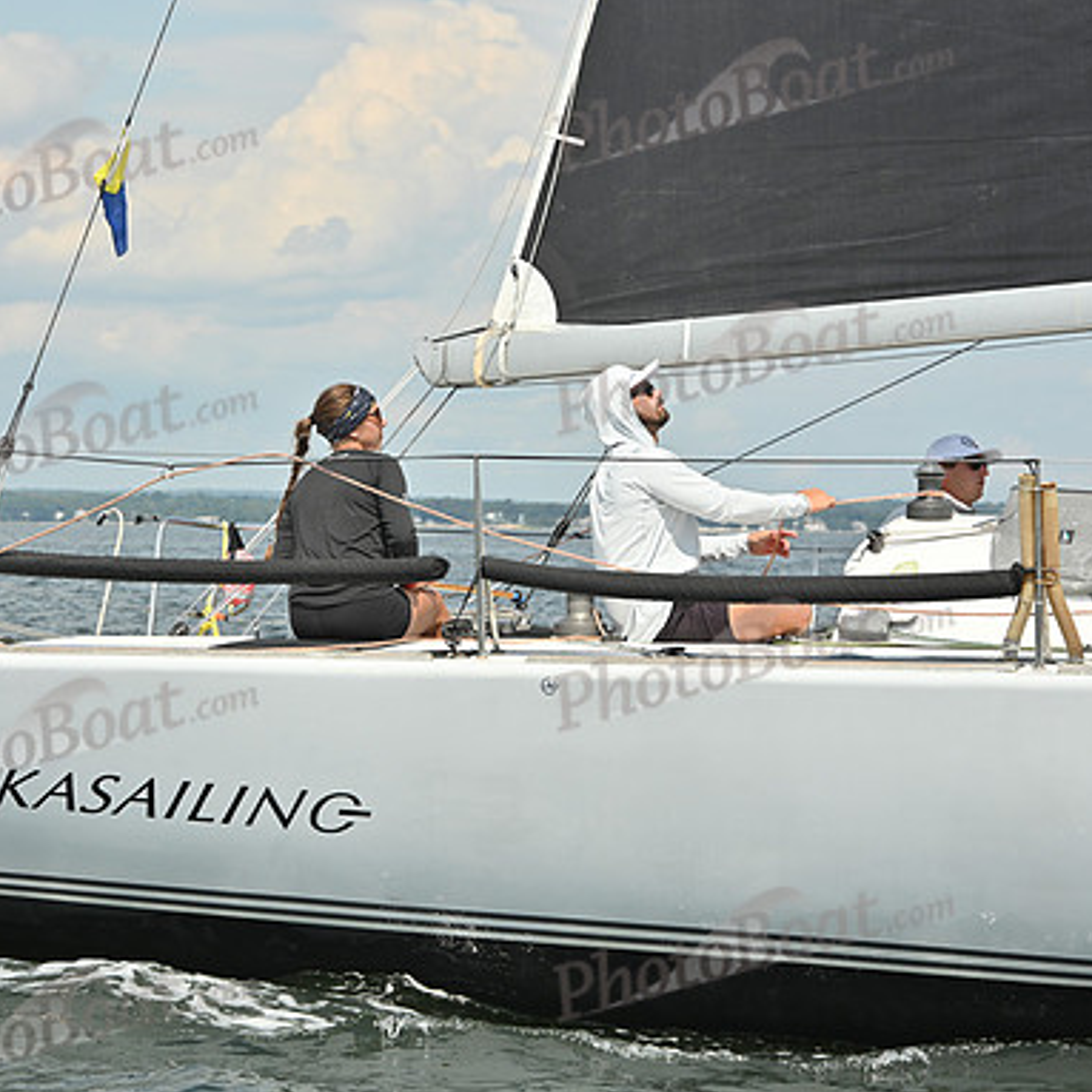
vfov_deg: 12.1
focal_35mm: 144
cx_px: 408
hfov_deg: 12.1
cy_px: 549
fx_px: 5139
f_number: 10
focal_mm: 112
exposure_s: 1/1250
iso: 320
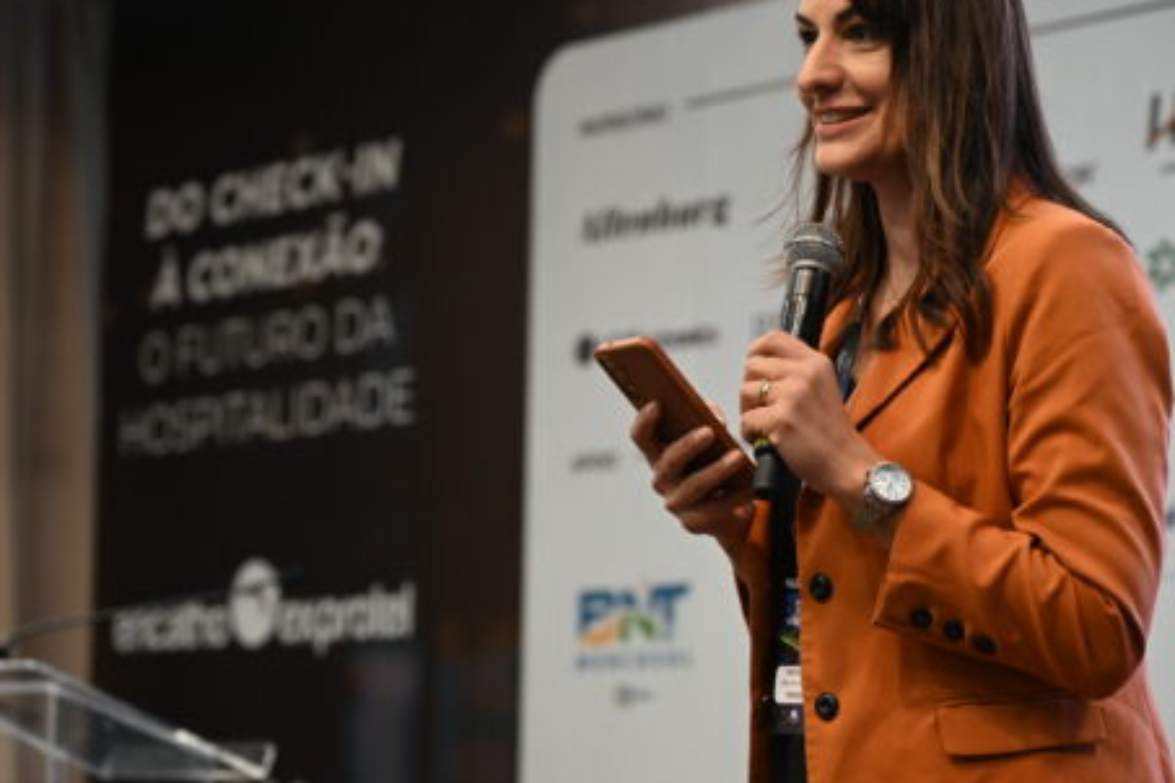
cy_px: 350
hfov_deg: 18.3
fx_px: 3655
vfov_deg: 12.2
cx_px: 669
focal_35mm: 112
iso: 1600
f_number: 4
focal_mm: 89
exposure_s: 1/100
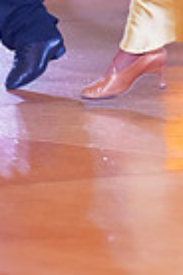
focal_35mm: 354
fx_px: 2699
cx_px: 77
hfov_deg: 3.9
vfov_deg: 5.7
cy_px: -285
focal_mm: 84
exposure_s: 1/500
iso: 5000
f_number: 2.8
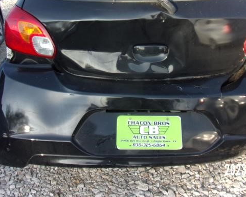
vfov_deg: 37.3
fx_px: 284
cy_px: 50
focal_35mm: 39
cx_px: 137
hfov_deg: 46.8
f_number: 3.3
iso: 80
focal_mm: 4.3
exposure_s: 1/280
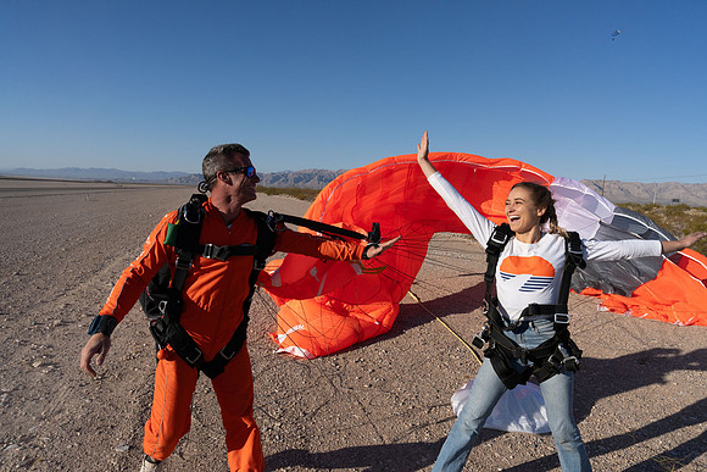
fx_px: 471
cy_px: 236
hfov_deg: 73.7
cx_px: 354
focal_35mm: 24
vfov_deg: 53.2
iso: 800
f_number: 11
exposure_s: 1/2000
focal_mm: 24
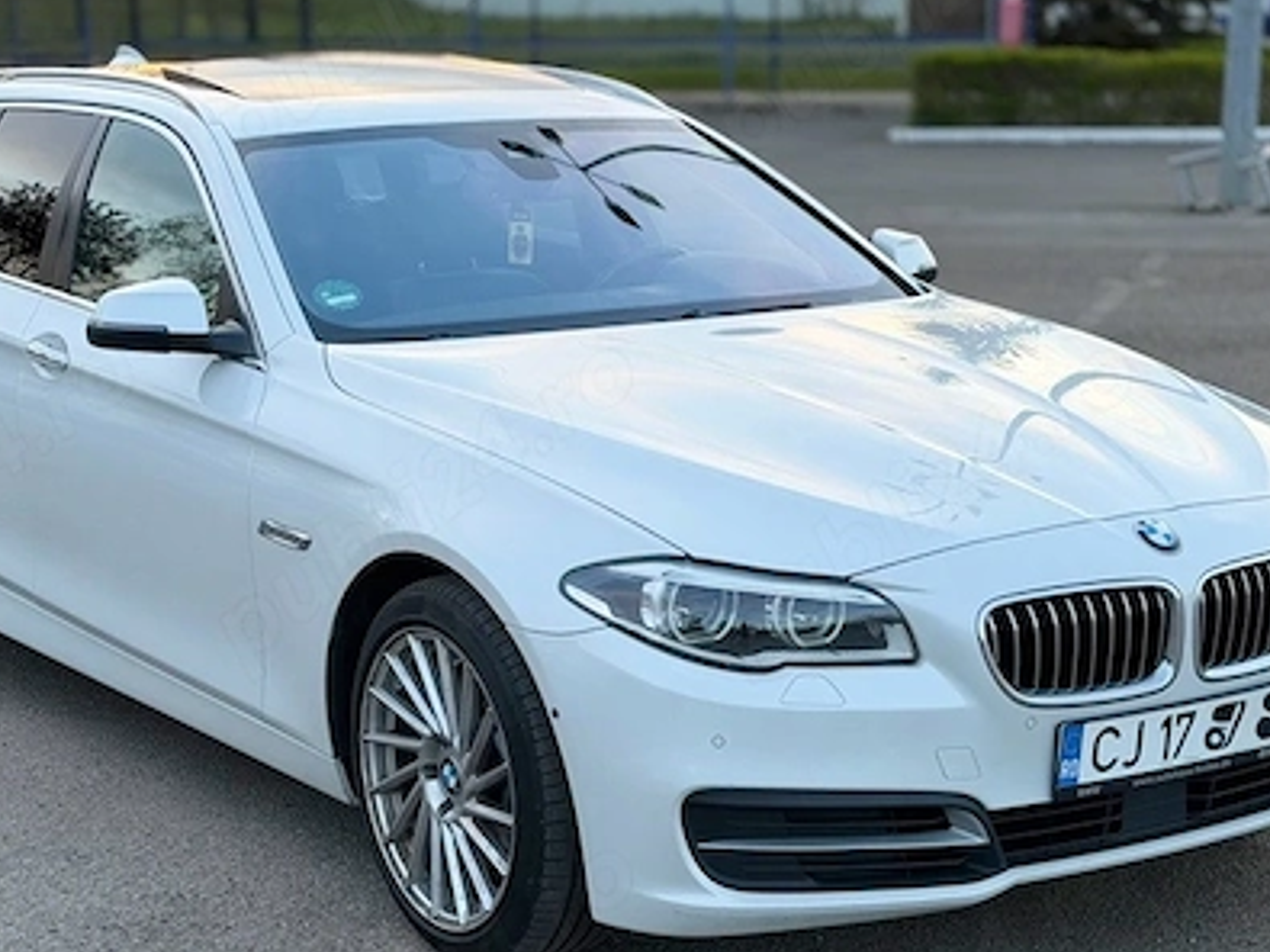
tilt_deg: -11.2
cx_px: 553
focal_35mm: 73
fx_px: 2677
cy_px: 518
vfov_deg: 20.2
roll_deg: +0.5
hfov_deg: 26.7
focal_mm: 6.76
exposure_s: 1/121
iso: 64
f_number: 1.78
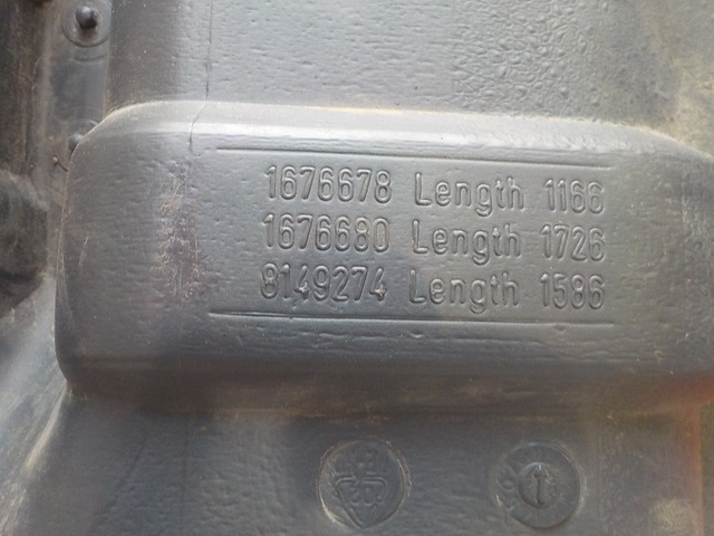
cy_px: 268
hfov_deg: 60.0
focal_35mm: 30
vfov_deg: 46.8
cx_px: 357
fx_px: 619
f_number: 3.3
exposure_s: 1/30
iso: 320
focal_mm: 4.1
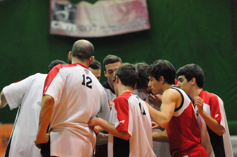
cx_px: 118
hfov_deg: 10.6
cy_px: 78
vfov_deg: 7.0
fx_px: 1282
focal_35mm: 195
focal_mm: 130
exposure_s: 1/250
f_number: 3.2
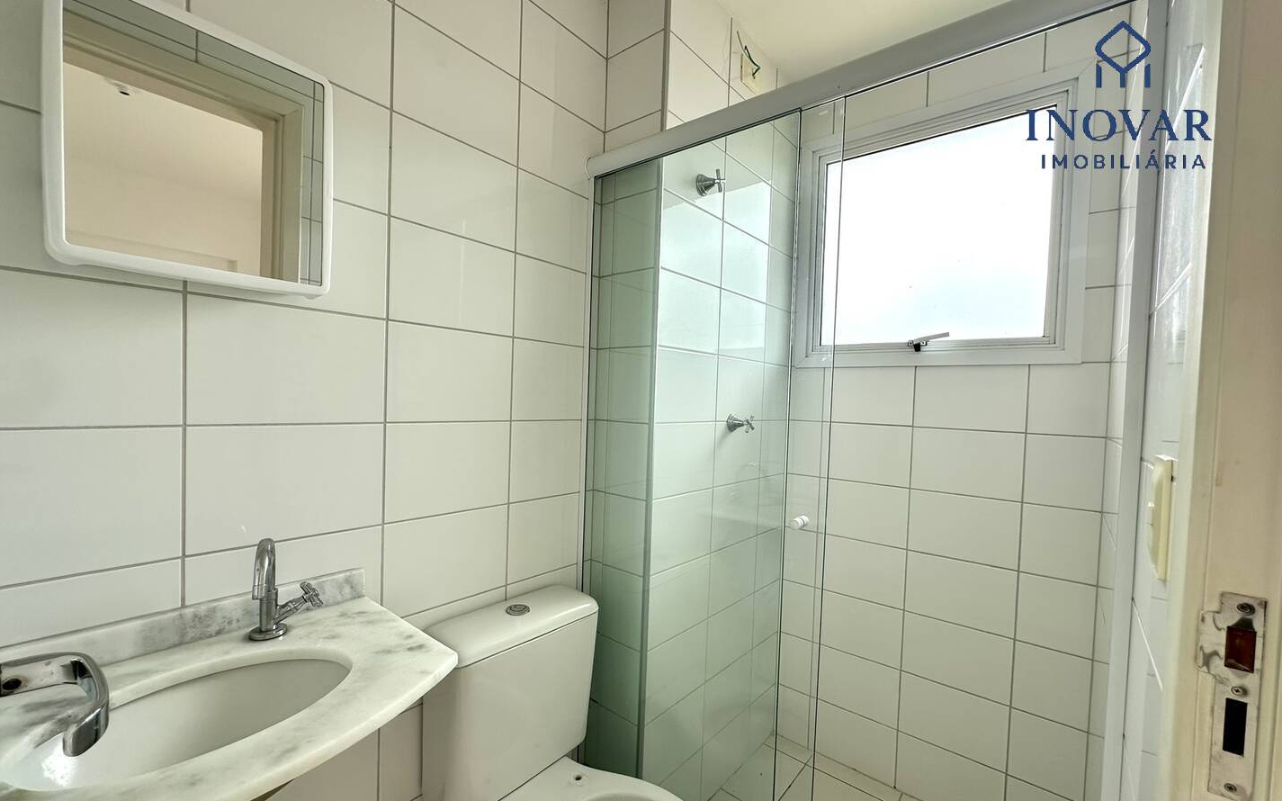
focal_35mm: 15
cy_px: 415
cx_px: 647
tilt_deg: -1.9
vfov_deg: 74.7
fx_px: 524
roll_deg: -2.3
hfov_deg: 101.5
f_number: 2.2
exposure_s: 1/337
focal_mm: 2.22
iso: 40
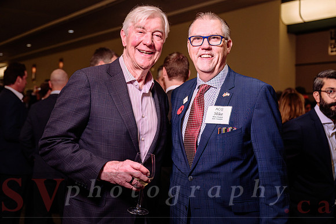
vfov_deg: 27.5
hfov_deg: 40.3
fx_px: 458
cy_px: 87
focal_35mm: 49
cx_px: 168
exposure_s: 1/100
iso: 800
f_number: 3.2
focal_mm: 40
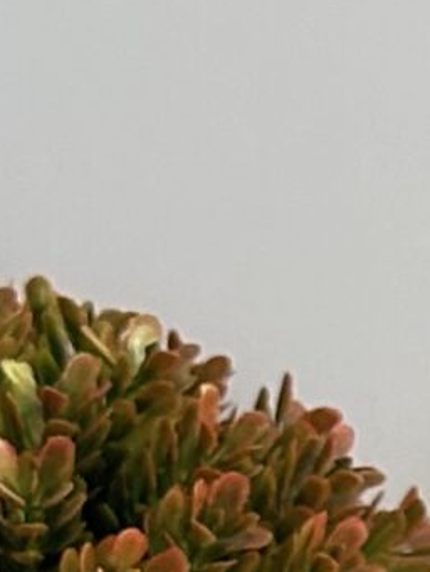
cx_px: 1497
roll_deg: -1.0
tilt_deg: -25.9
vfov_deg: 5.4
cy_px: 1132
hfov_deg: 4.0
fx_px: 5959
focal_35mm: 360
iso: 125
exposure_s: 1/60
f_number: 1.78
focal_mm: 6.86
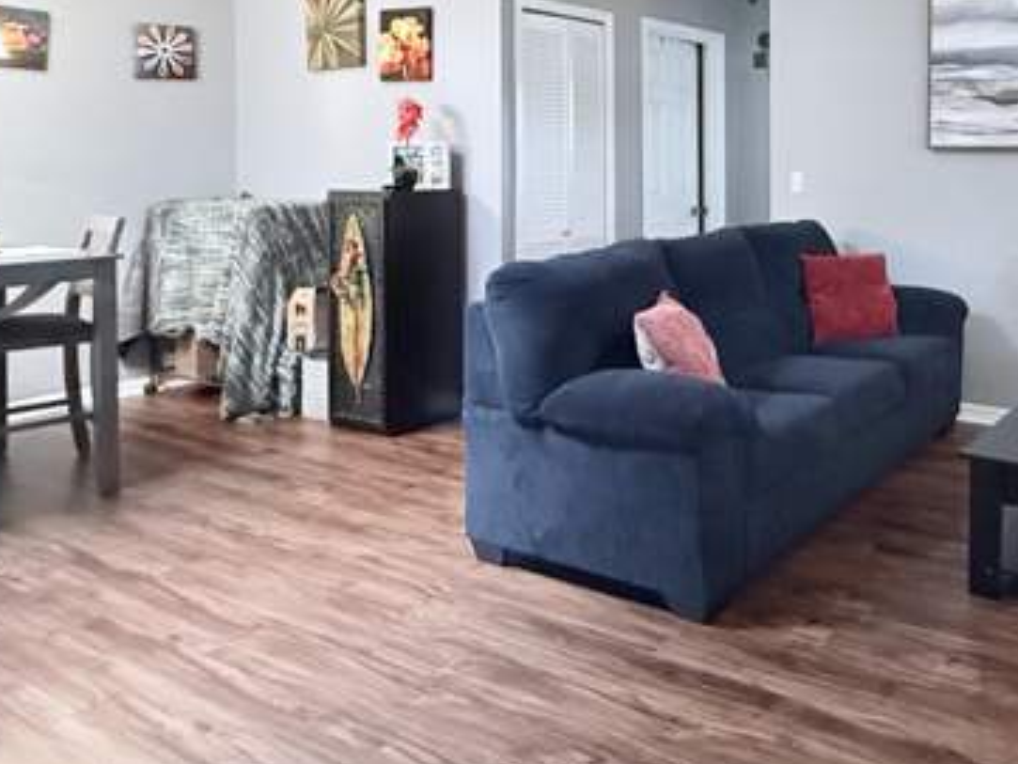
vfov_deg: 43.5
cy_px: 161
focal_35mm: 31
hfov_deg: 53.1
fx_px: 912
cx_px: 860
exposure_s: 1/60
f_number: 2.2
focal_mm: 2.22
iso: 1000
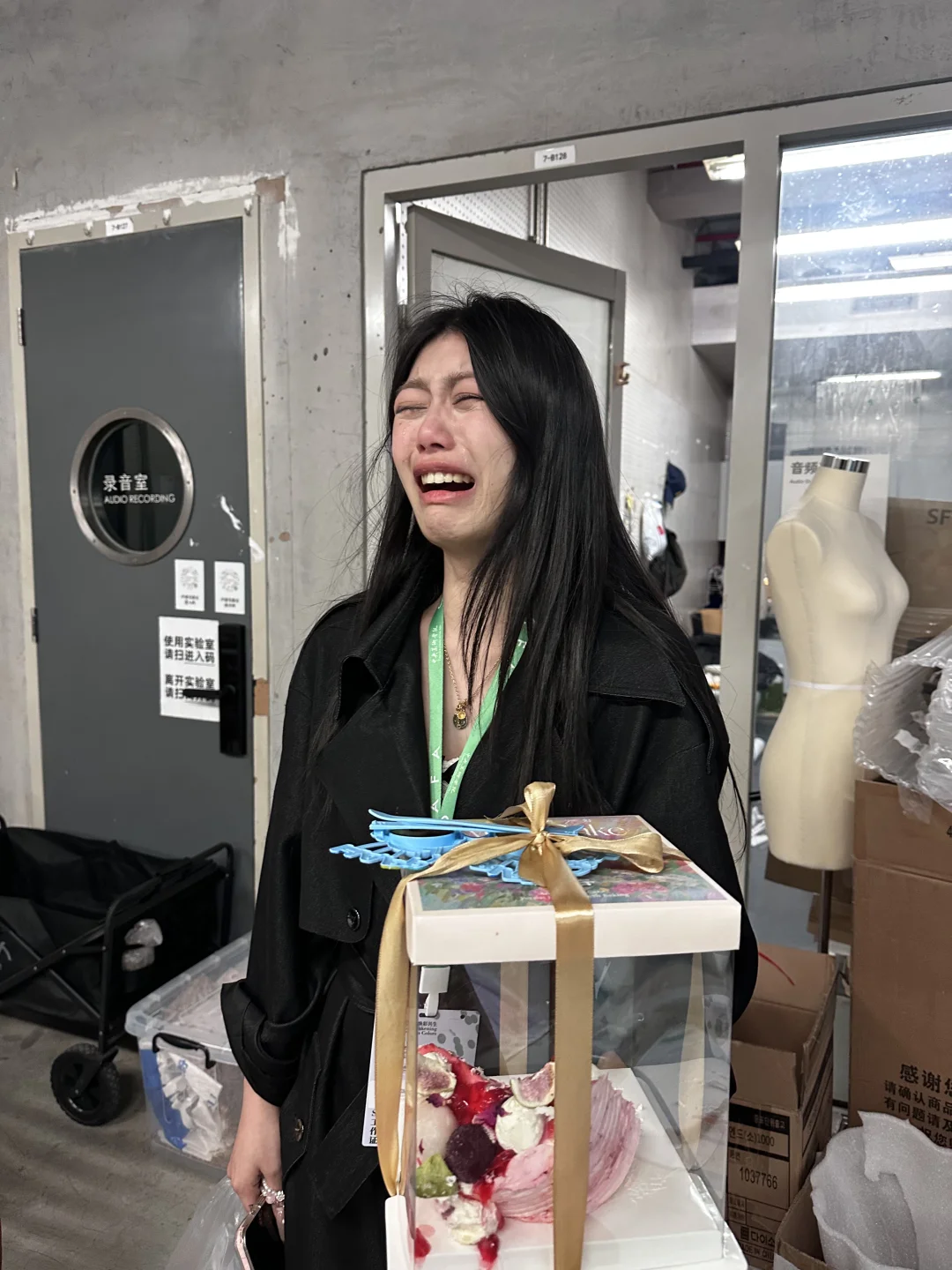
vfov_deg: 71.6
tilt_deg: -5.4
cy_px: 635
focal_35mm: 24
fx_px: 880
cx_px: 476
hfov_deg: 56.8
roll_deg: -0.7
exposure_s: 1/50
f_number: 1.78
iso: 320
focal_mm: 6.86
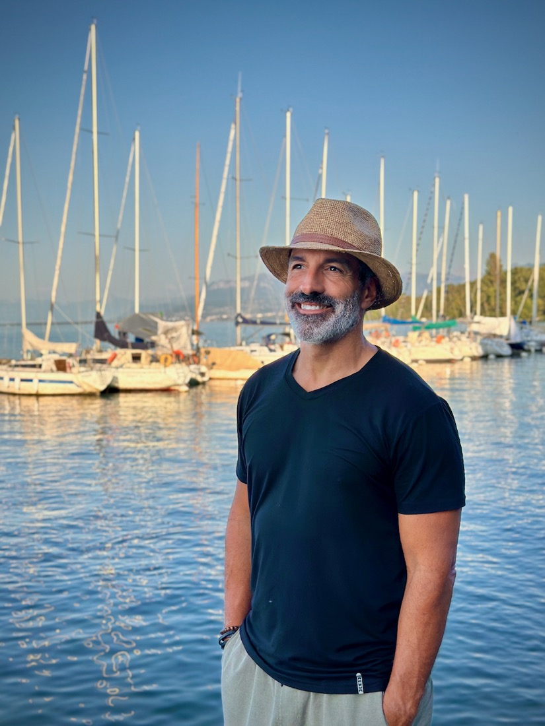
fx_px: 1008
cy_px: 363
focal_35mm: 48
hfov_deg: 30.3
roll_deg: +1.4
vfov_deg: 39.7
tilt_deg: -2.9
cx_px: 272
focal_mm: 6.86
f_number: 1.78
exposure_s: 1/2410
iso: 80
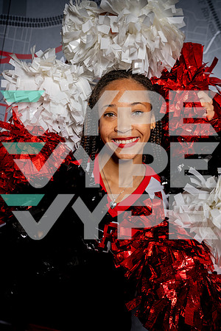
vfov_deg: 49.6
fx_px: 359
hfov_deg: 34.2
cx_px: 110
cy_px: 166
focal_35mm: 39
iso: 100
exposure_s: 1/250
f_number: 4.5
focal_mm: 39
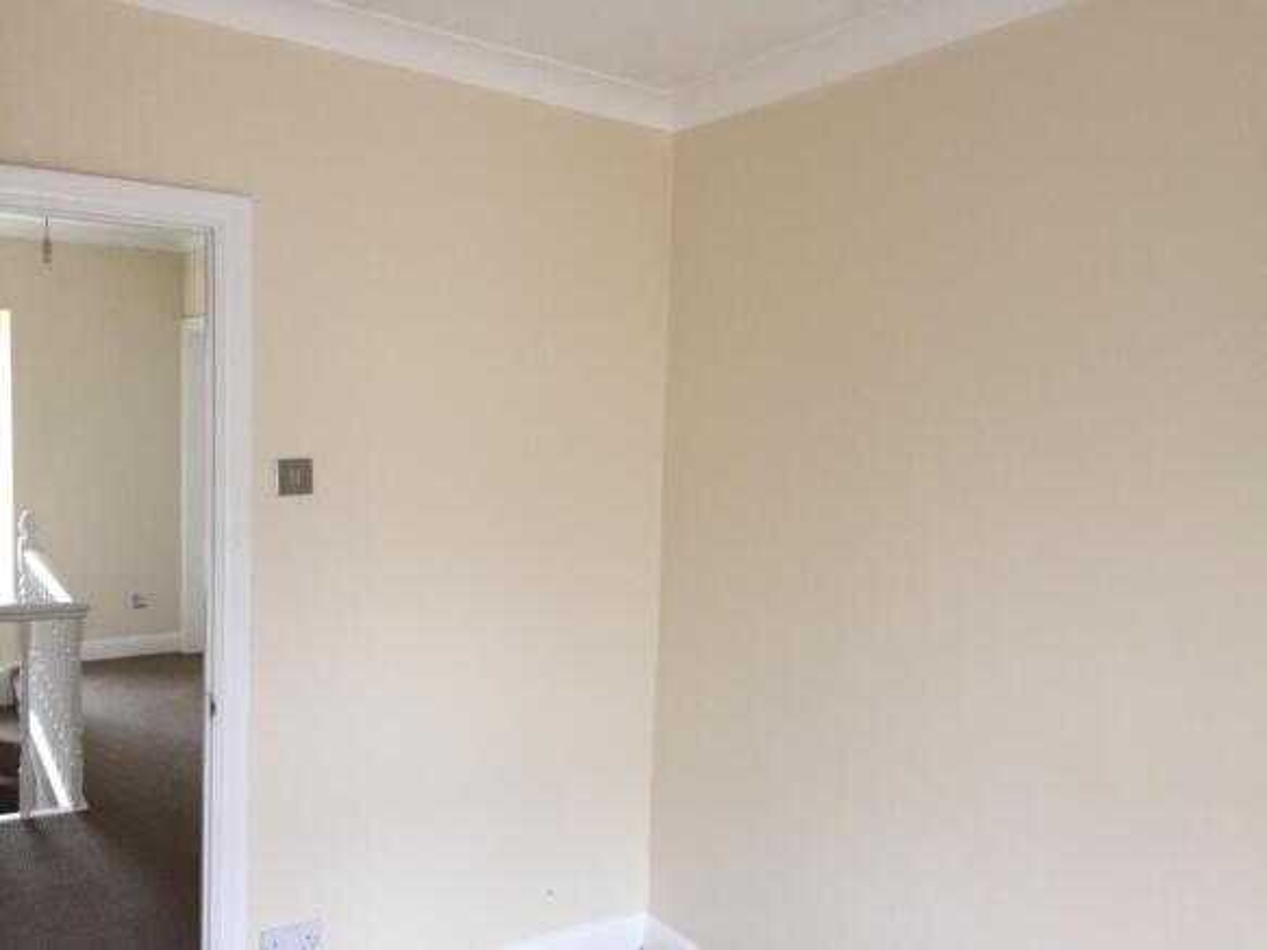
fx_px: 1061
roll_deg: -2.7
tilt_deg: -2.8
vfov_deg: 48.2
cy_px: 475
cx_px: 634
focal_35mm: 29
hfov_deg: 61.7
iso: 160
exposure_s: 1/33
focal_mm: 4.15
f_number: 2.2
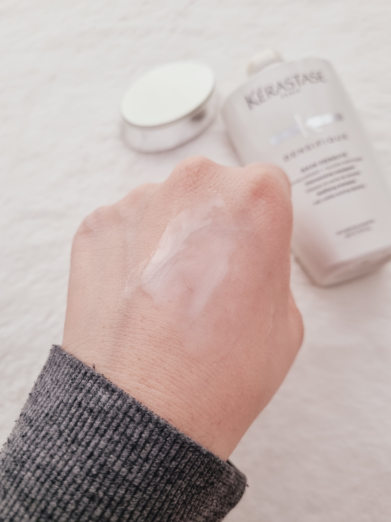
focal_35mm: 26
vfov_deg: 67.3
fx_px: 392
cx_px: 196
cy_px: 261
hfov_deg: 53.1
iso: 200
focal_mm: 5.4
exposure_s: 1/100
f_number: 1.8
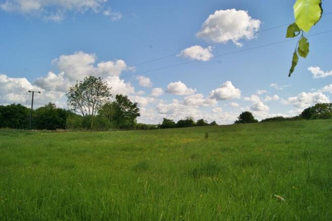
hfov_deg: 67.4
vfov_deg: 47.8
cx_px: 166
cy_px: 110
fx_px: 249
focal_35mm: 27
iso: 100
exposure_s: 1/160
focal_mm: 18
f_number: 16
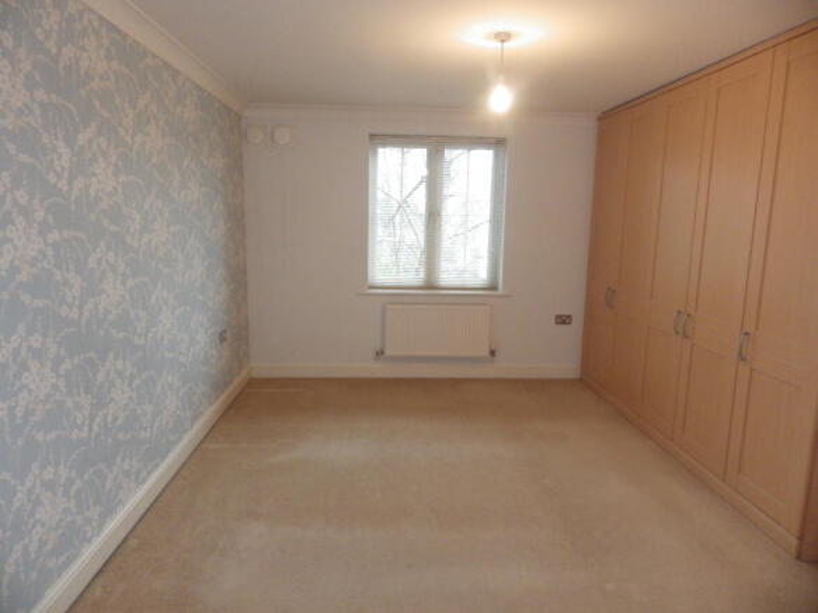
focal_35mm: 22
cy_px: 306
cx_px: 409
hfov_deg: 76.4
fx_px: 520
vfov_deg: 61.1
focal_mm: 4
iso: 400
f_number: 3.1
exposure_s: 1/45
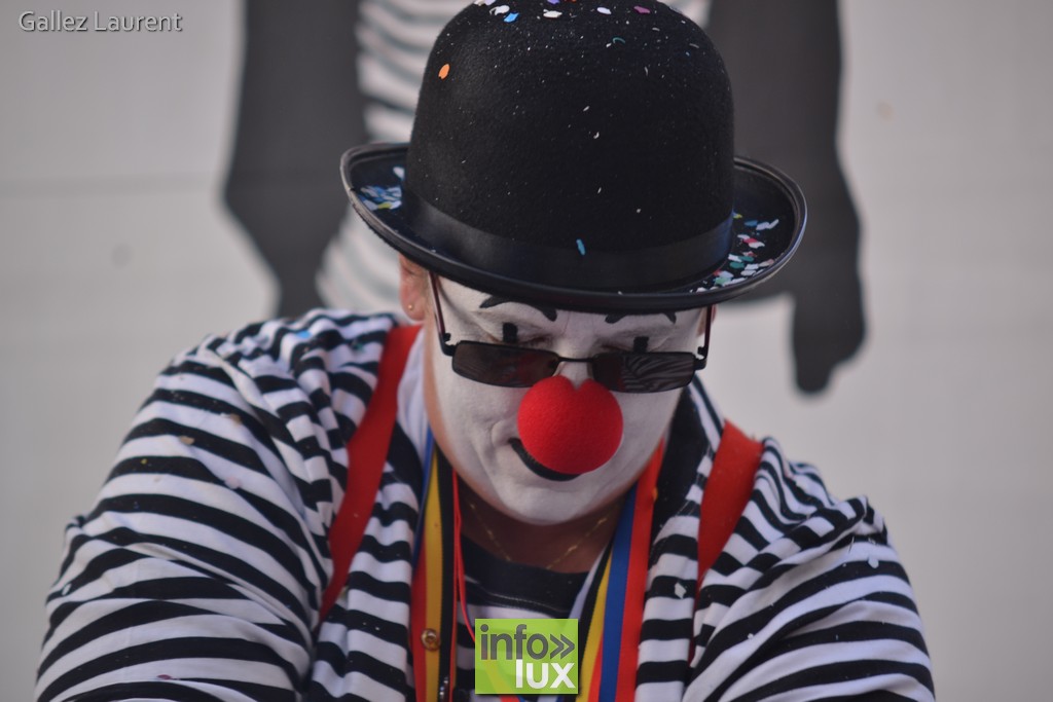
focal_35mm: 225
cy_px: 351
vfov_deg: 6.1
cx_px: 526
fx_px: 6582
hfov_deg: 9.1
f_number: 2.8
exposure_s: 1/200
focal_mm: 150
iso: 100
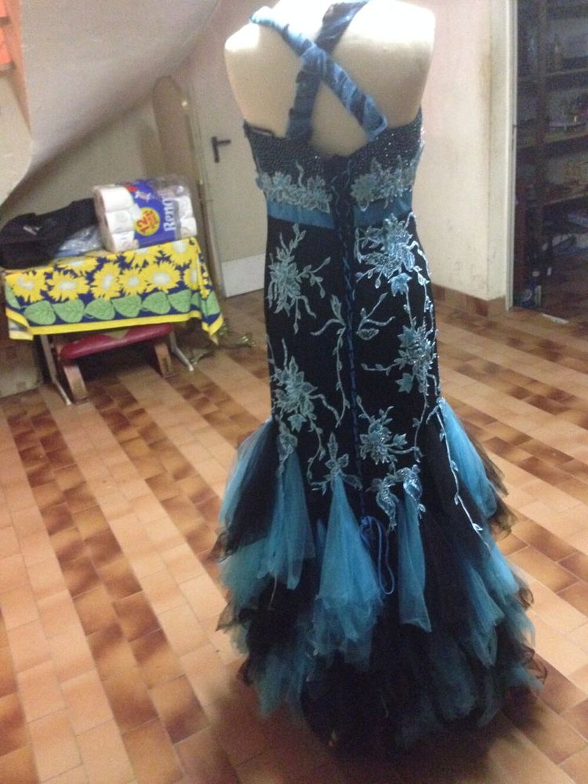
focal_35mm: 33
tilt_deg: -22.1
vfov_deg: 55.3
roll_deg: +6.9
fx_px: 747
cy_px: 392
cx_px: 294
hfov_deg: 43.0
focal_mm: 4.12
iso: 800
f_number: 2.4
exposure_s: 1/15
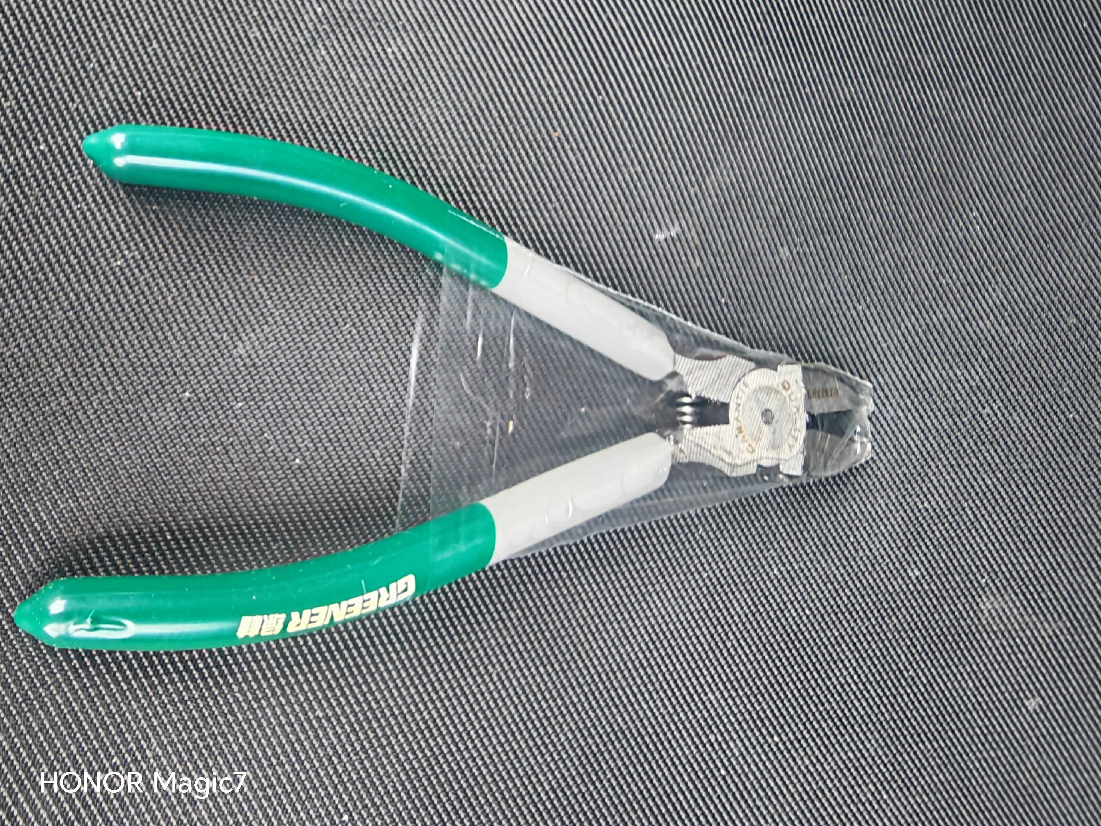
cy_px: 413
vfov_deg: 56.8
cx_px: 550
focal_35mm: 24
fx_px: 763
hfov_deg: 71.6
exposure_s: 1/50
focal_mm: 1.82
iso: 125
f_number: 2
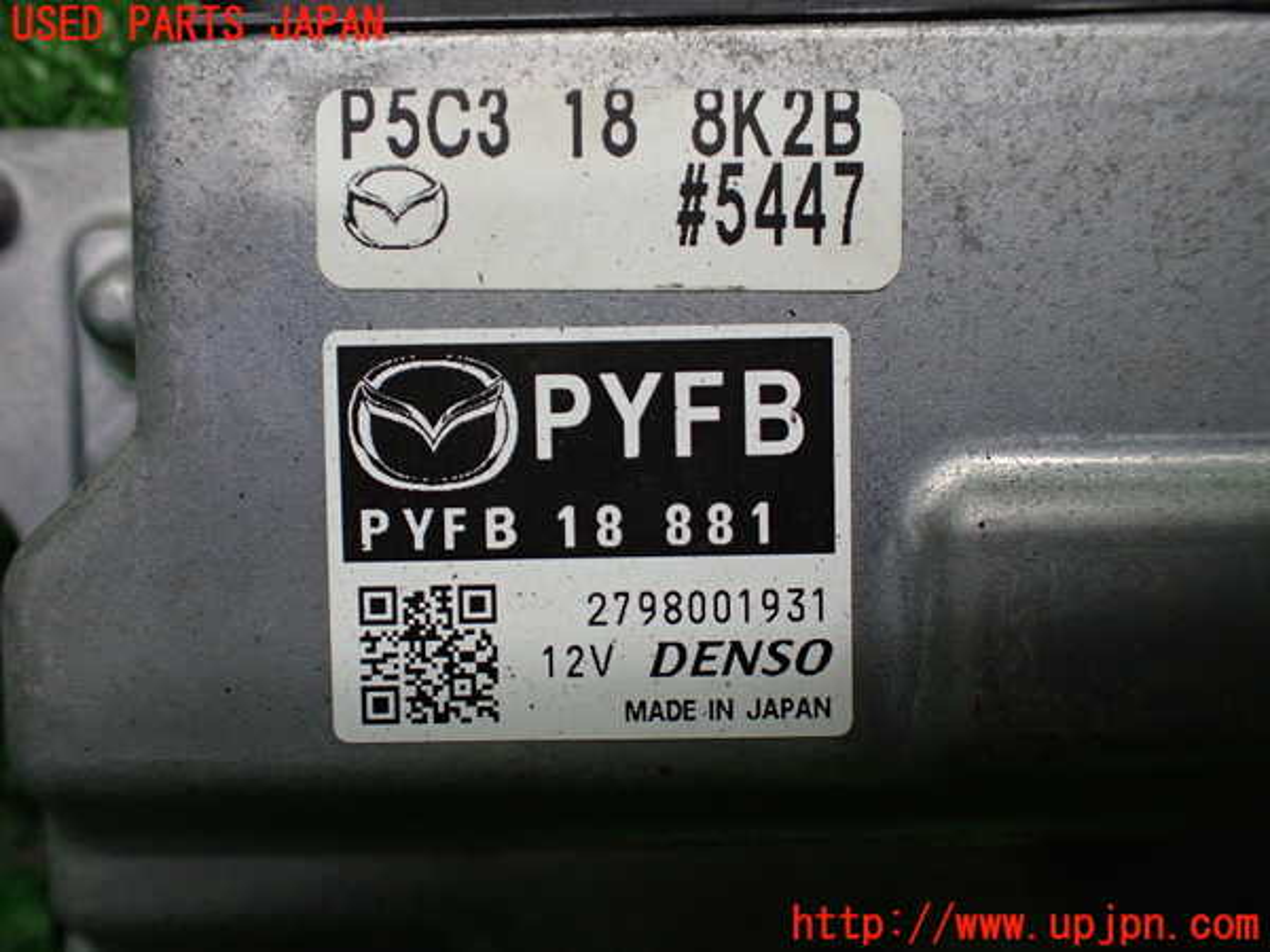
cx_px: 635
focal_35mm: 30
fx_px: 1101
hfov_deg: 60.0
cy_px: 476
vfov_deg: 46.8
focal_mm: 5.4
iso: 320
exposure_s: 1/125
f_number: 2.3
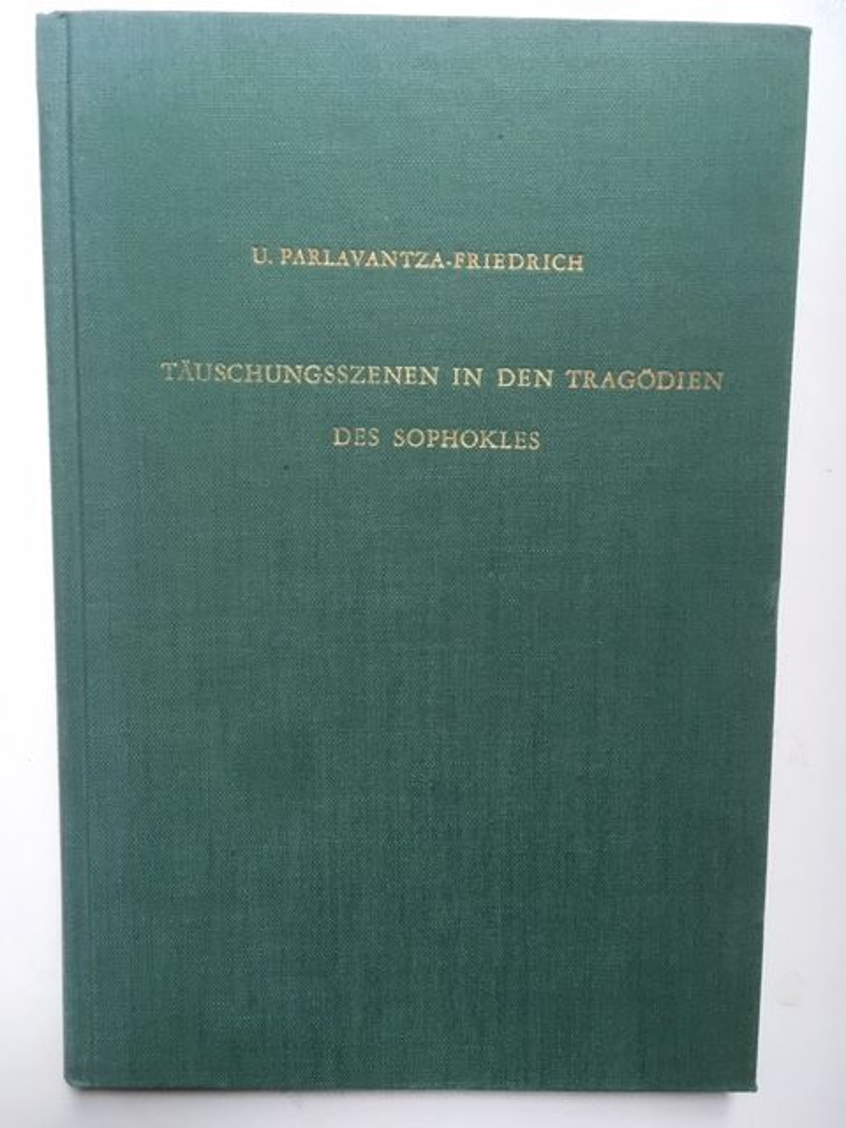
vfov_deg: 61.7
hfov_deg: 48.2
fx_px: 945
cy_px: 564
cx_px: 423
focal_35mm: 29
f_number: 2.2
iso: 50
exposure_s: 1/33
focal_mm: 4.15
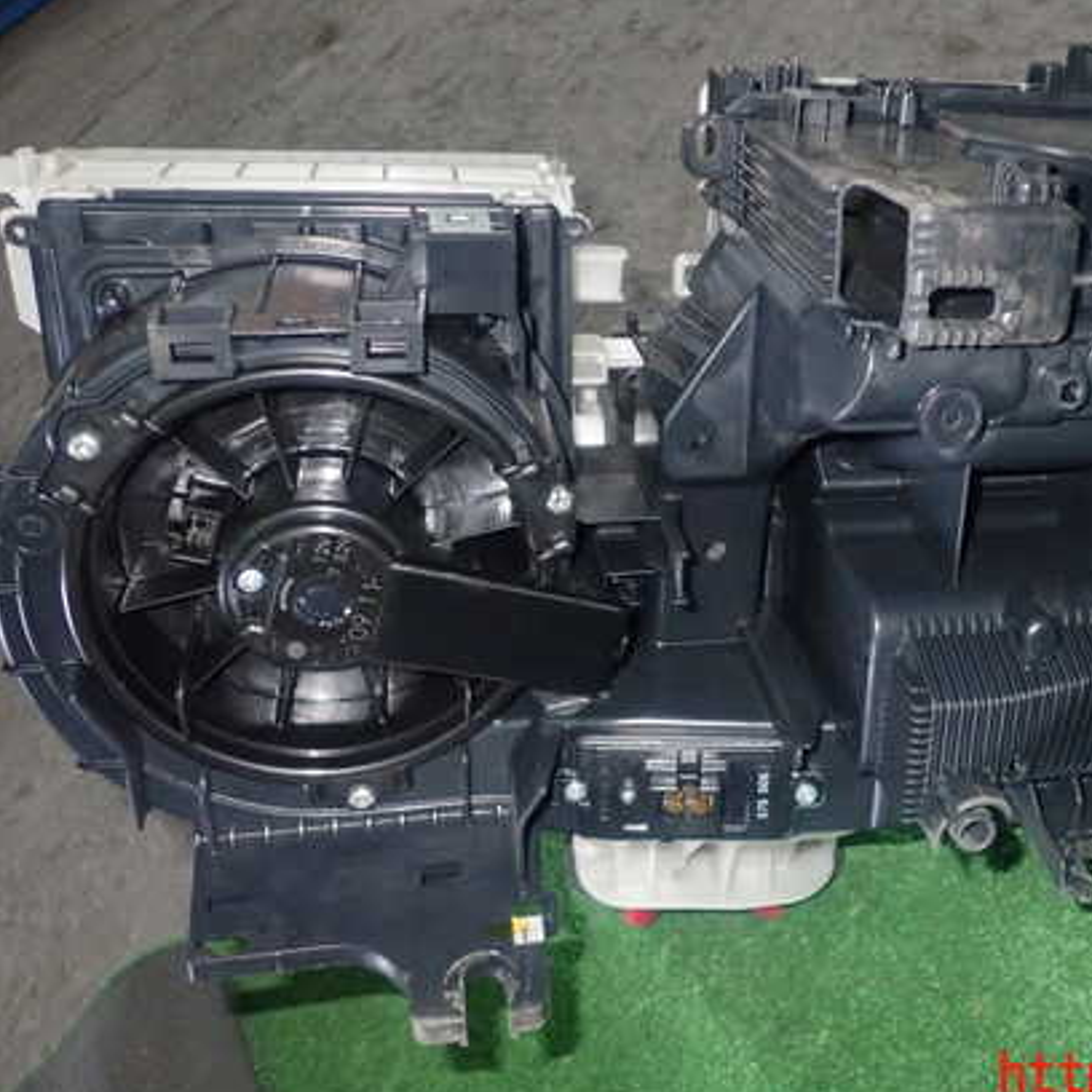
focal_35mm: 39
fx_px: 1392
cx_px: 800
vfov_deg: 42.8
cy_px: 509
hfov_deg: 41.7
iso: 800
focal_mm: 5.4
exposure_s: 1/30
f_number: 6.3
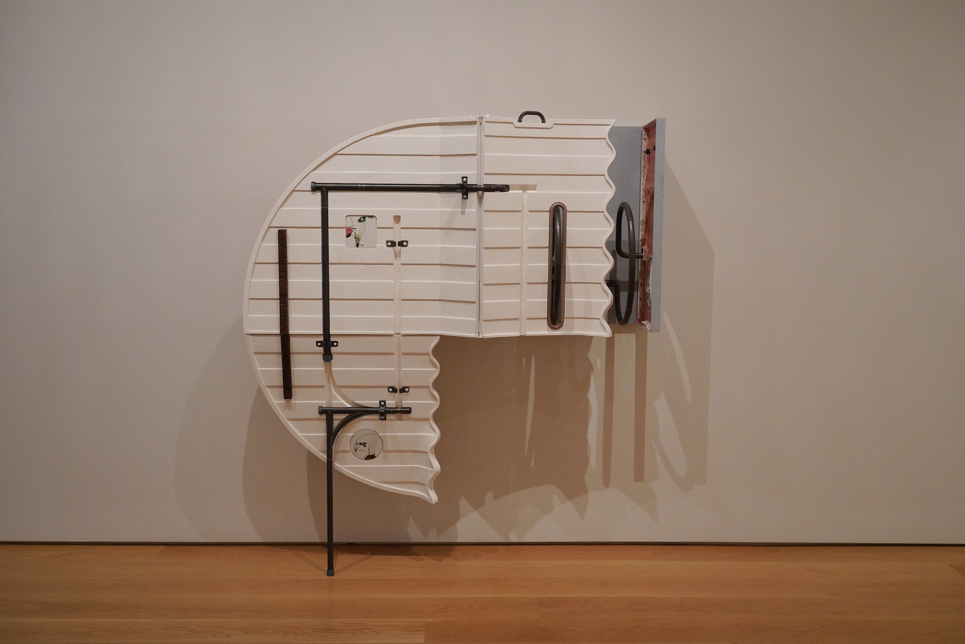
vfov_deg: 38.9
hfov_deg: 55.8
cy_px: 322
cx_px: 482
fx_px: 911
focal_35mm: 34
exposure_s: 1/80
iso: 3200
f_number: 7.1
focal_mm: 34
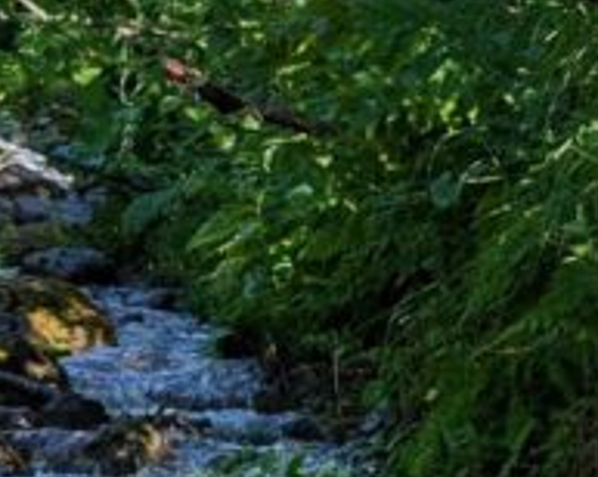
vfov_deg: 7.9
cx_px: -53
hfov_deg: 10.0
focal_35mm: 191
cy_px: 740
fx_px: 3377
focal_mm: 6.9
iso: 21
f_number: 1.68
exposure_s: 1/432
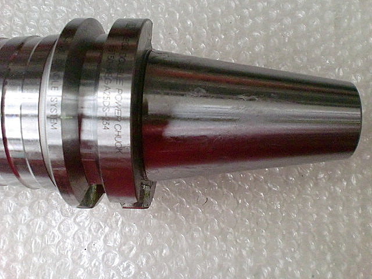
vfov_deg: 40.7
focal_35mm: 35
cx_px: 186
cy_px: 140
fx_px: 376
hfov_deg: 52.6
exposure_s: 1/60
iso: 1000
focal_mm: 6.3
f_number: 3.1
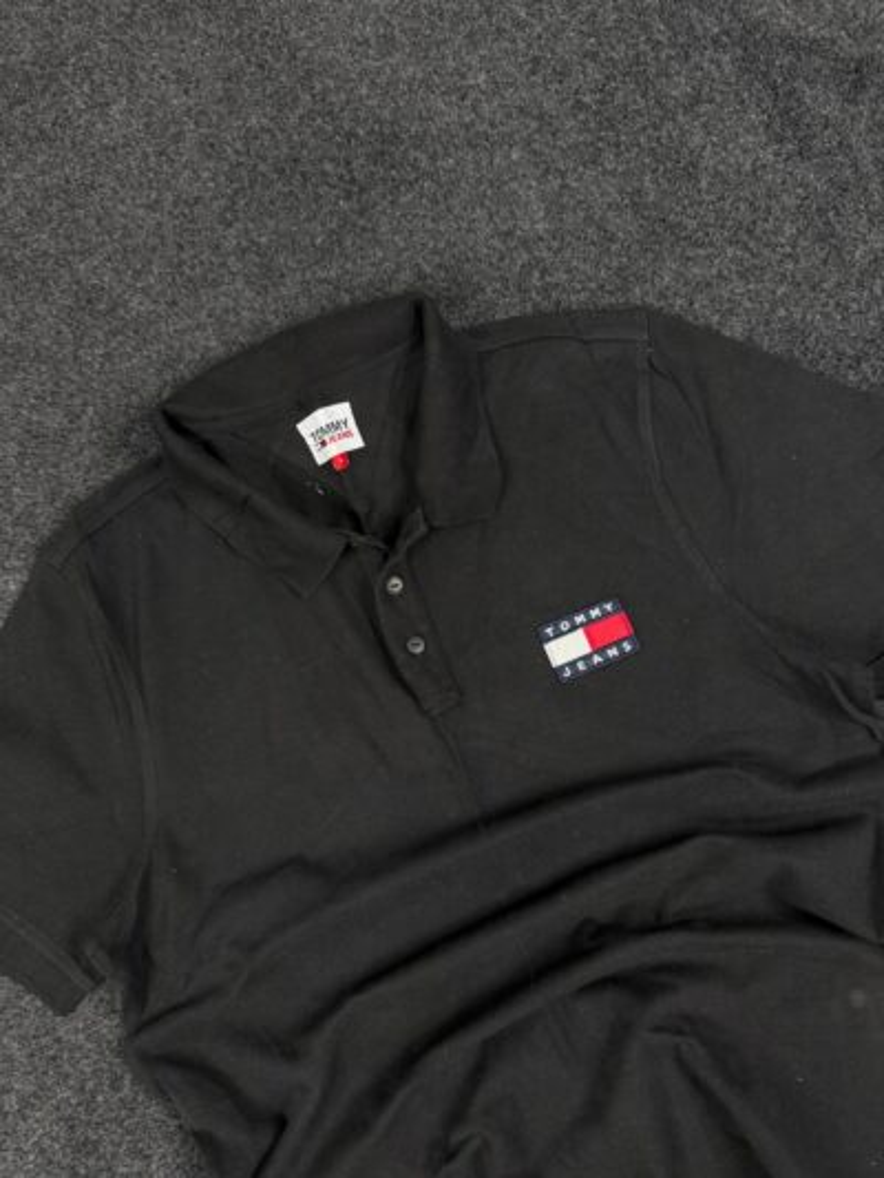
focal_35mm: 24
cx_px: 442
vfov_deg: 71.6
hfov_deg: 56.8
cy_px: 589
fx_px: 817
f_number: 1.78
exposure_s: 1/50
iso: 160
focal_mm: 6.76
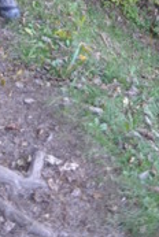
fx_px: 858
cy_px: -197
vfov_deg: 13.9
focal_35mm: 130
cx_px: -101
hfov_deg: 10.1
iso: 3200
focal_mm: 20
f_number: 3.8
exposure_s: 1/400
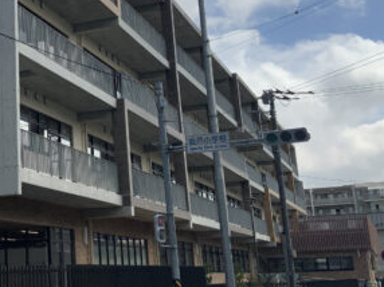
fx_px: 720
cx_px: 24
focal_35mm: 65
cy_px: 70
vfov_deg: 22.3
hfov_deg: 28.5
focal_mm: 3
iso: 16
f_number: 1.8
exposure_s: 1/2959
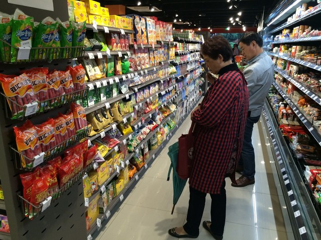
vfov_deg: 48.2
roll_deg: -0.5
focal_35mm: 29
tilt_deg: -17.1
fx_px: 269
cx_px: 160
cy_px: 120
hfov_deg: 61.7
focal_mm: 4.15
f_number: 2.2
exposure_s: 1/30
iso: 50
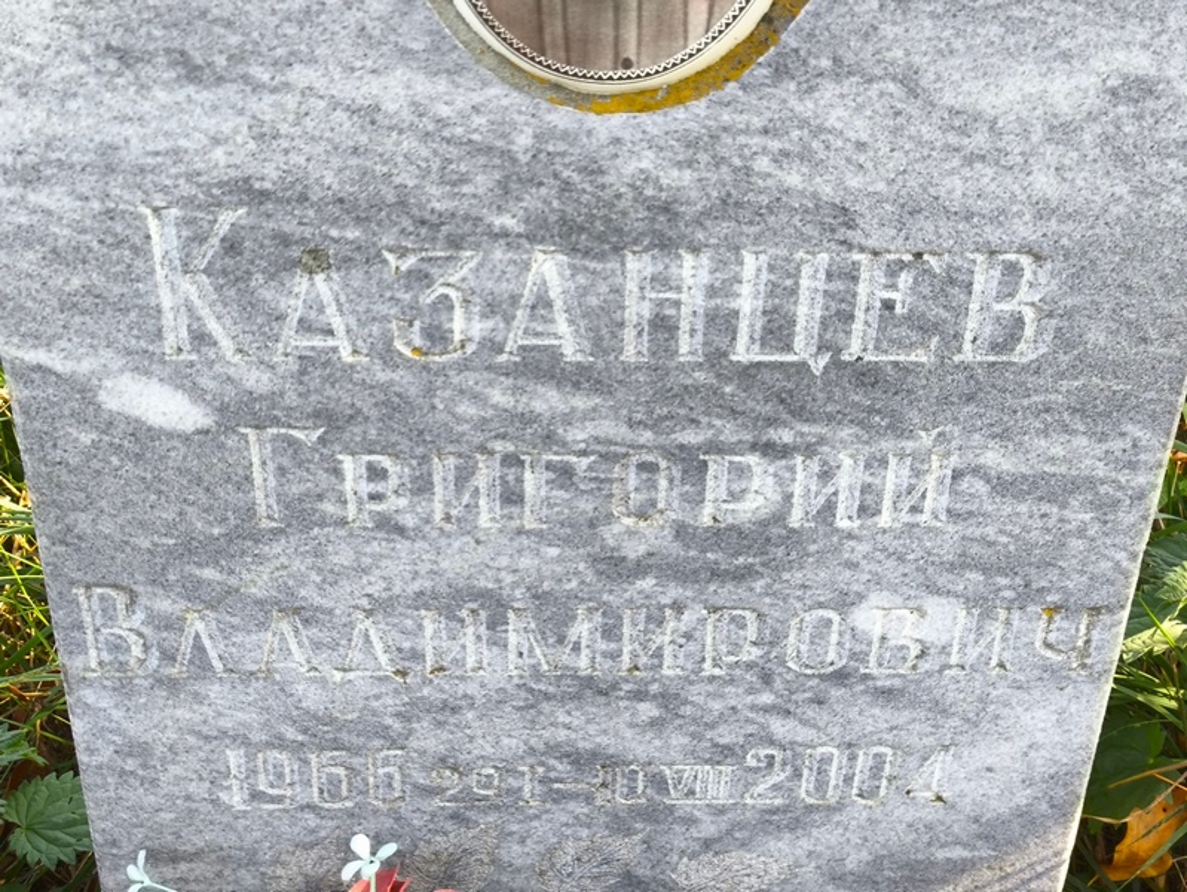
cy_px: 446
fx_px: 1715
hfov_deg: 38.2
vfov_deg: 29.1
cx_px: 594
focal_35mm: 50
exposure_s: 1/120
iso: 64
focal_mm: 4.71
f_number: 1.7
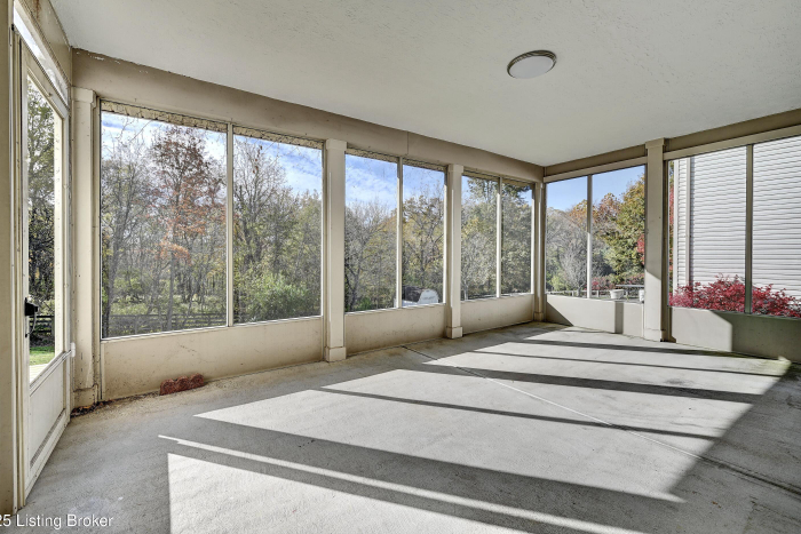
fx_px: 334
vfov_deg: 77.3
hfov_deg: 100.4
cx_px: 391
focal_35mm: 15
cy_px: 261
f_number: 8
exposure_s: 1/80
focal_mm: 14
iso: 125
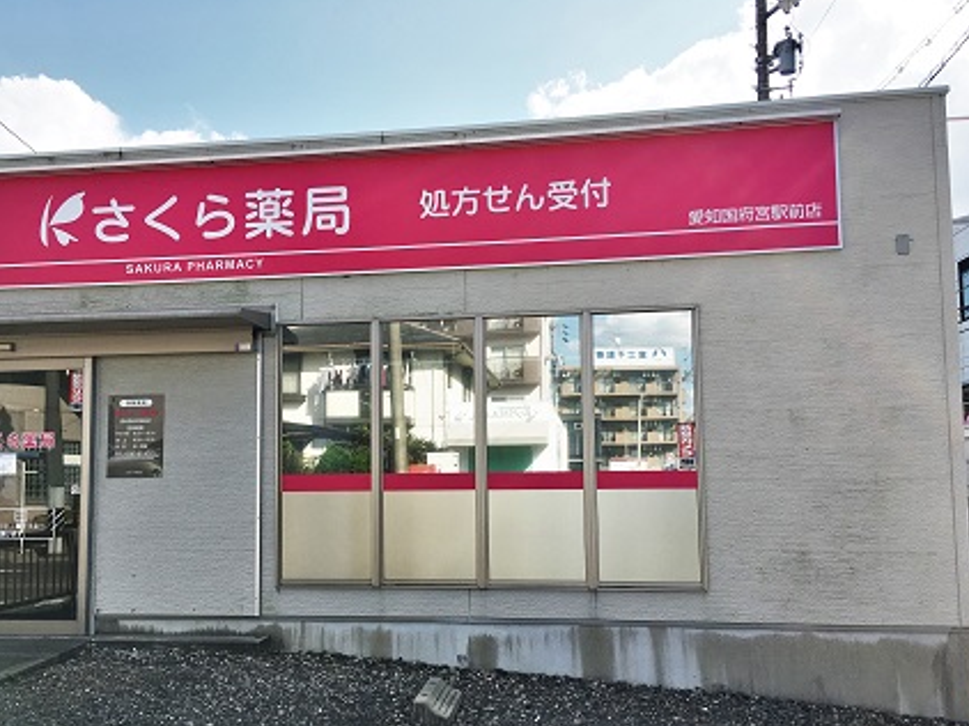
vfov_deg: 42.9
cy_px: 397
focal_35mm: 33
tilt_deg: +4.5
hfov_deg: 55.3
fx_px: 923
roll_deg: +0.3
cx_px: 436
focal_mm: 4.15
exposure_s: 1/1326
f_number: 2.2
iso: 25
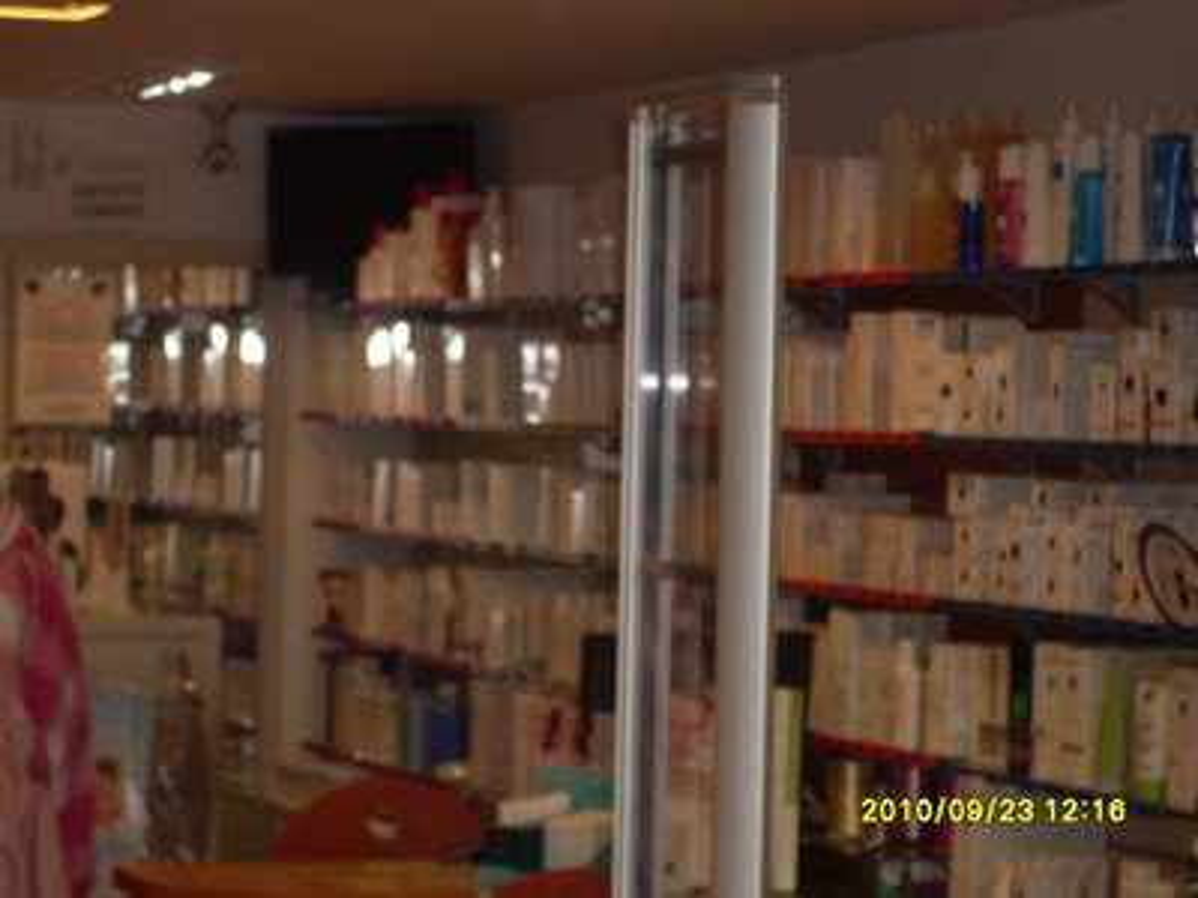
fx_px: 3945
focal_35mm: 114
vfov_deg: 13.0
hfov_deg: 17.3
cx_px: 599
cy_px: 449
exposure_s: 1/60
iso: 100
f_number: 5.2
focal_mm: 18.9
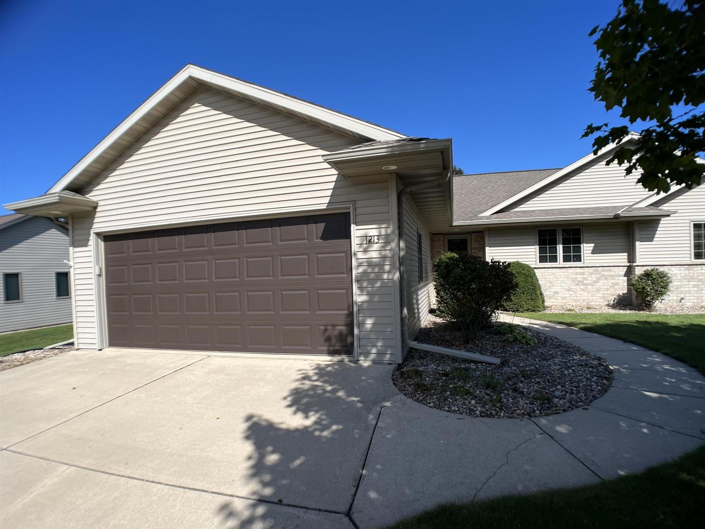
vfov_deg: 53.1
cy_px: 264
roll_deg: +1.9
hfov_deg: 67.3
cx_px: 352
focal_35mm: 26
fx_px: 530
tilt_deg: -1.7
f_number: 1.6
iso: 50
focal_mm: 5.1
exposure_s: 1/3876
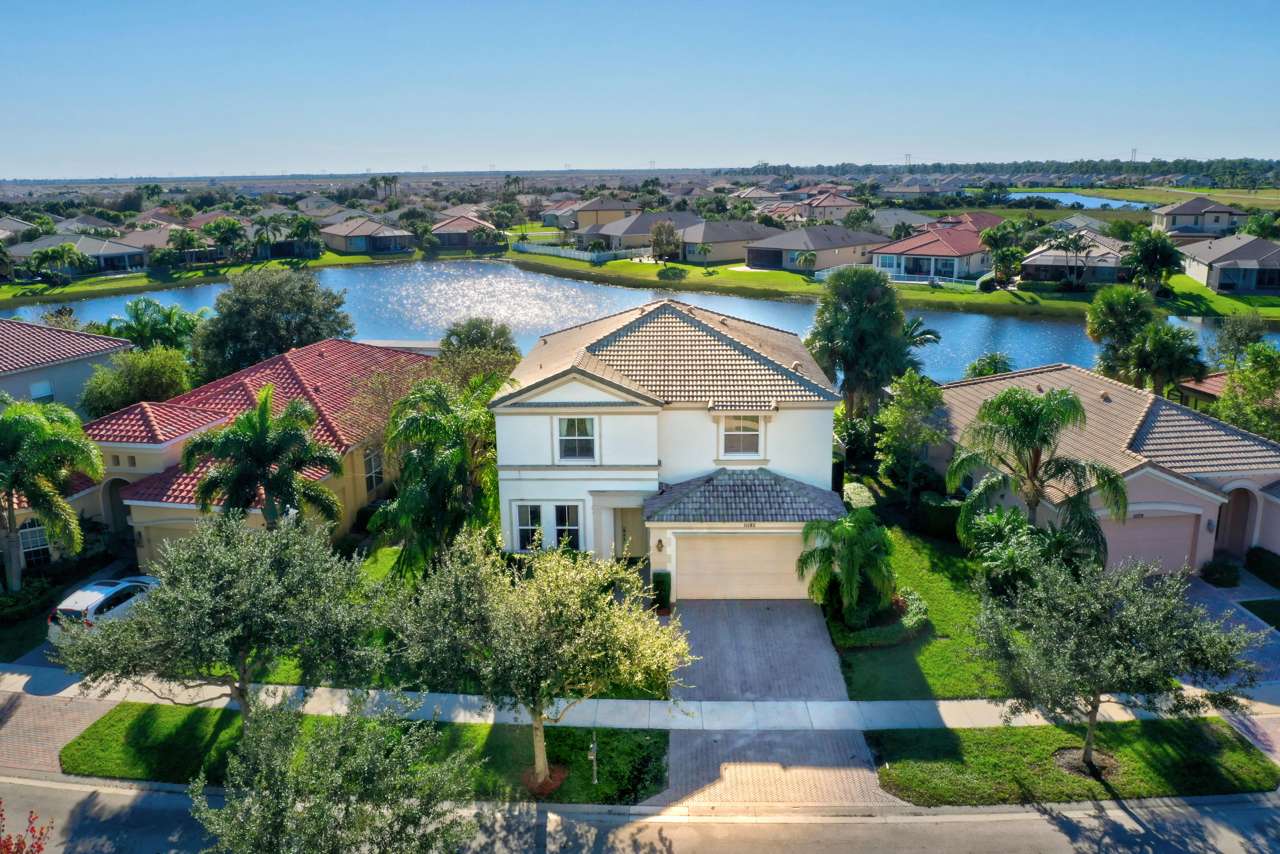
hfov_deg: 65.5
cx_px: 640
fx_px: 995
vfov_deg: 46.4
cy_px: 427
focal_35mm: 28
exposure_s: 1/400
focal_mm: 10.3
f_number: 9
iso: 100
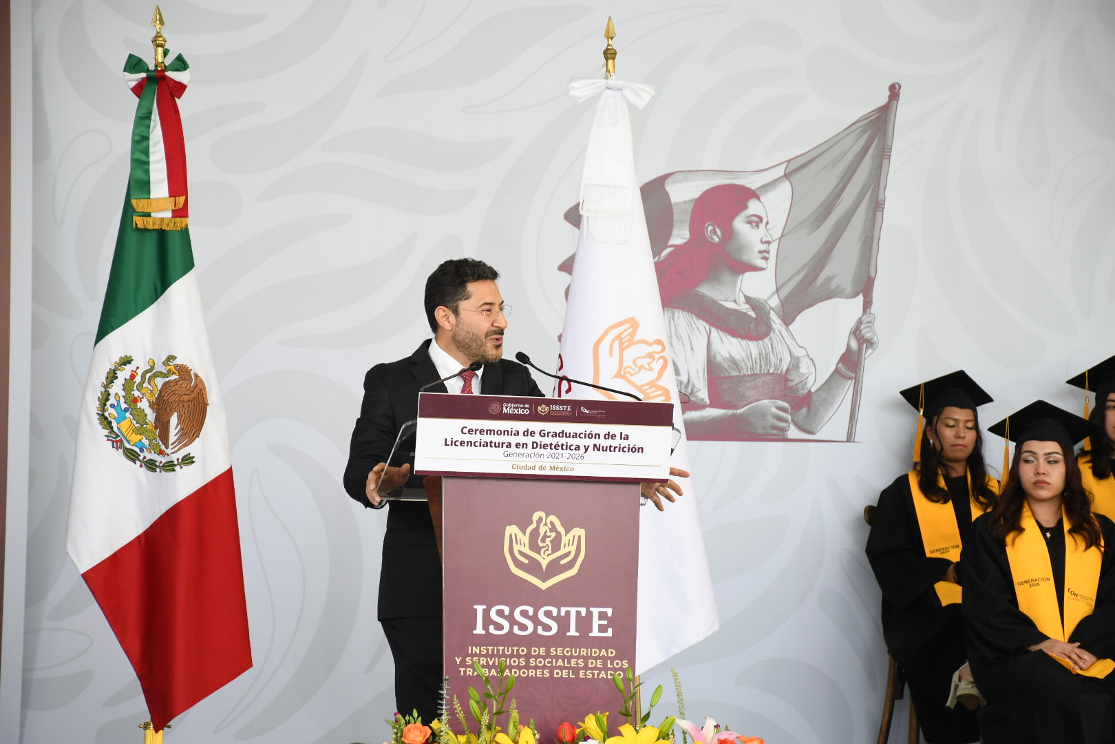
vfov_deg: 8.7
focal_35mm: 157
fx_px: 4862
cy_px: 372
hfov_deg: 13.1
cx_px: 558
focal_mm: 105
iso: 640
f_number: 5.6
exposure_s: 1/125
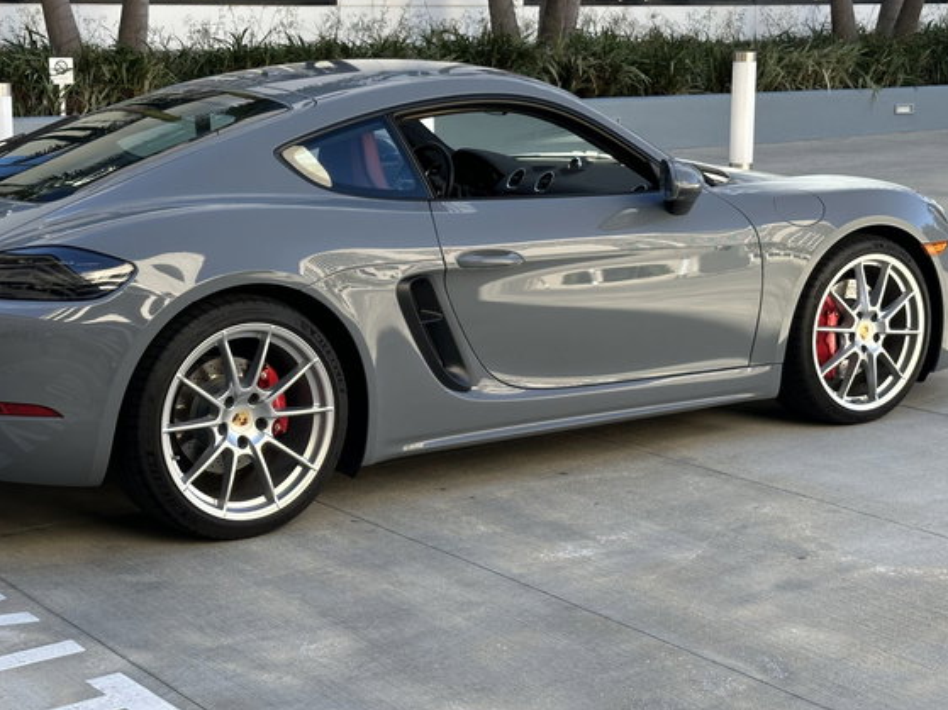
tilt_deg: -7.3
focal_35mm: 66
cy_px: 291
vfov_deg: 22.2
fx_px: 1807
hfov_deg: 29.3
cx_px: 351
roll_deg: -0.5
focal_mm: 6.86
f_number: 1.78
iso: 64
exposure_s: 1/516
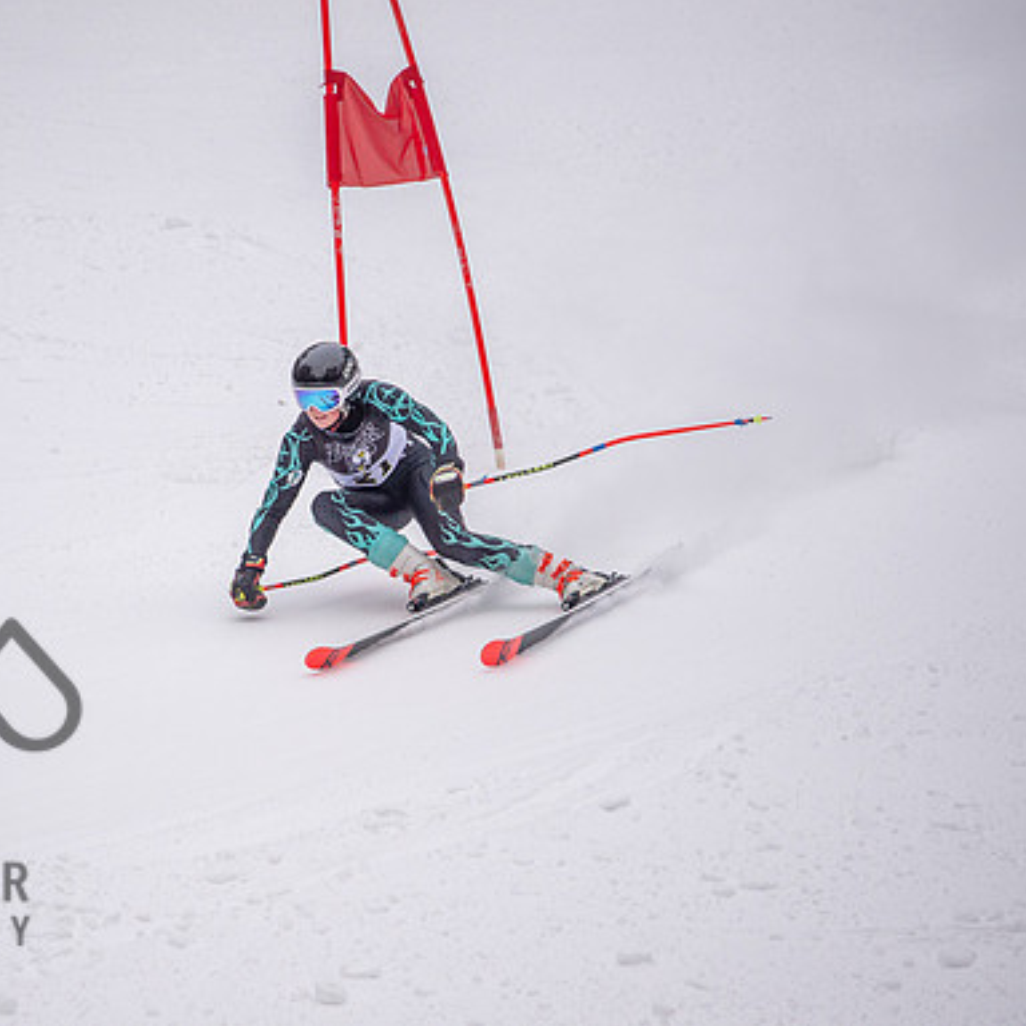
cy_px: 513
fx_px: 25821
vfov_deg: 2.3
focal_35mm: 770
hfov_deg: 2.3
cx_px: 326
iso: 2000
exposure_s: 1/3200
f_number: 6.3
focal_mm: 600
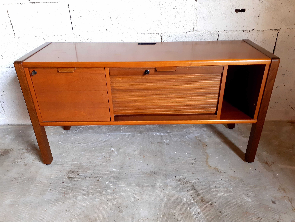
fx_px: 230
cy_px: 111
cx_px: 148
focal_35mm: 27
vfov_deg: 51.4
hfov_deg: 65.3
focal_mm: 3.6
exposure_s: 1/25
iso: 200
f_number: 1.9
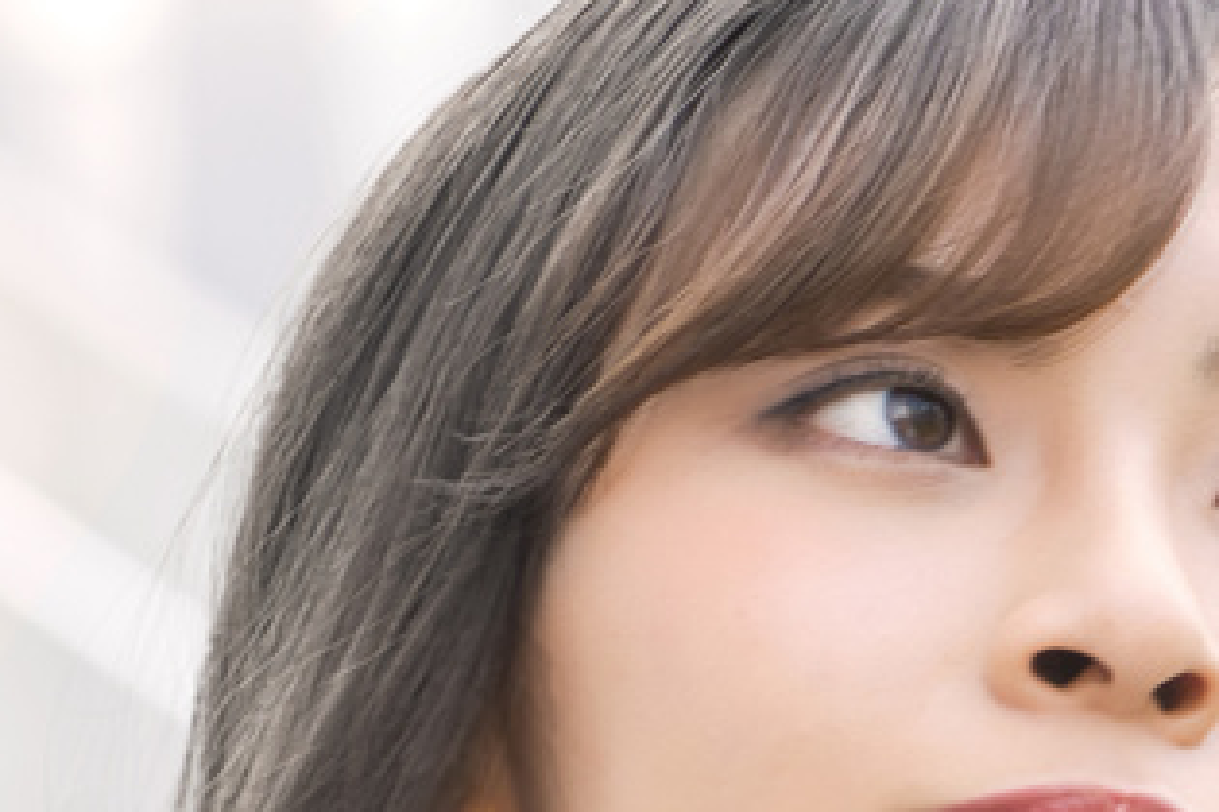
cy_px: 1465
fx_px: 17539
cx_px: 1935
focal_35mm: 518
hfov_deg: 4.0
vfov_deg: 2.6
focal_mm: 85
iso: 100
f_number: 4
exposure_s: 1/160
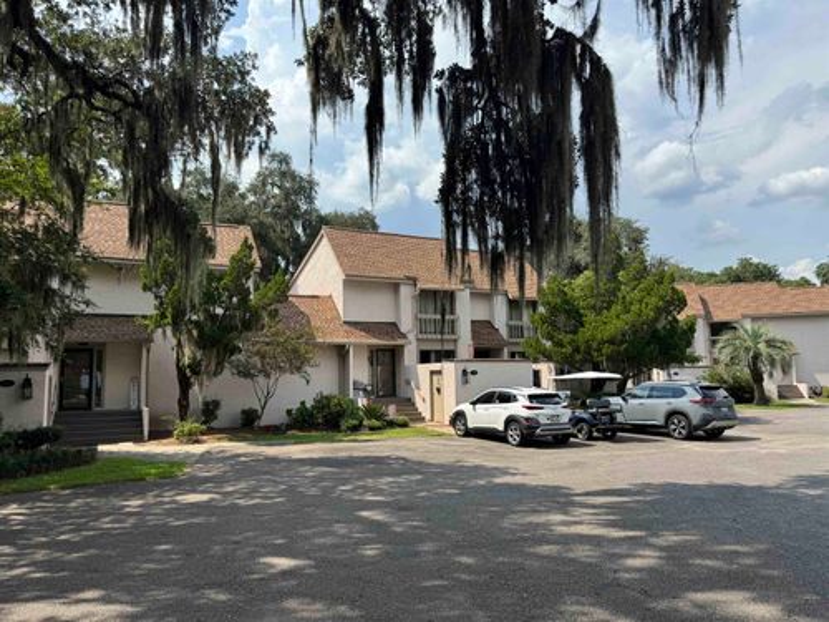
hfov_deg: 71.6
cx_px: 414
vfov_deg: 56.8
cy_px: 311
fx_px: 575
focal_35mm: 24
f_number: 1.78
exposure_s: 1/4950
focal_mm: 6.76
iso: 80
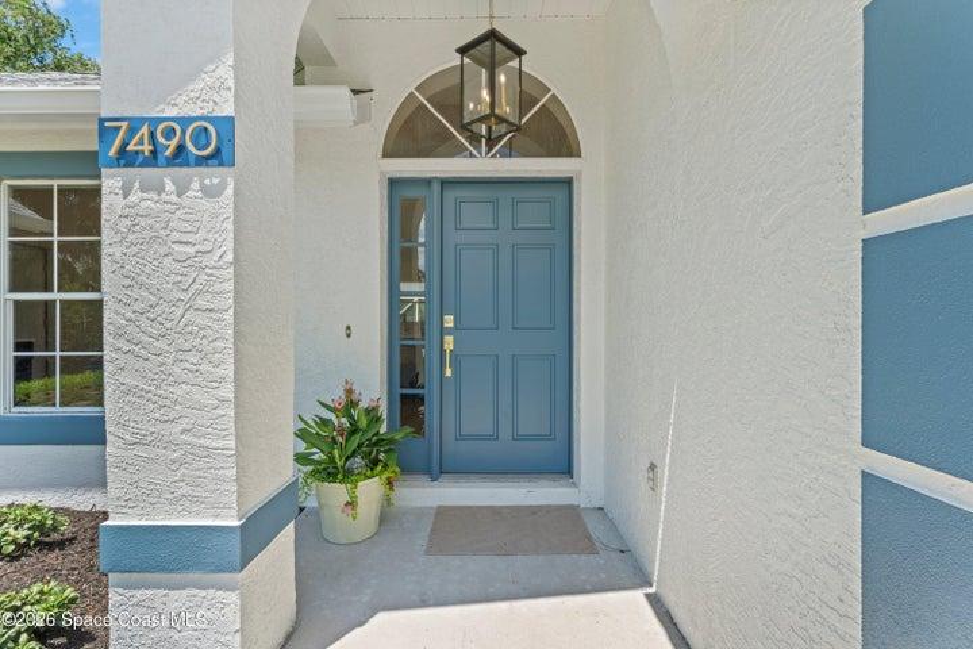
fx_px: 454
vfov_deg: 71.1
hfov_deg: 94.0
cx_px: 486
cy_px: 324
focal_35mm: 17
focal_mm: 16.8
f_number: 9
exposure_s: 1/15
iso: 100
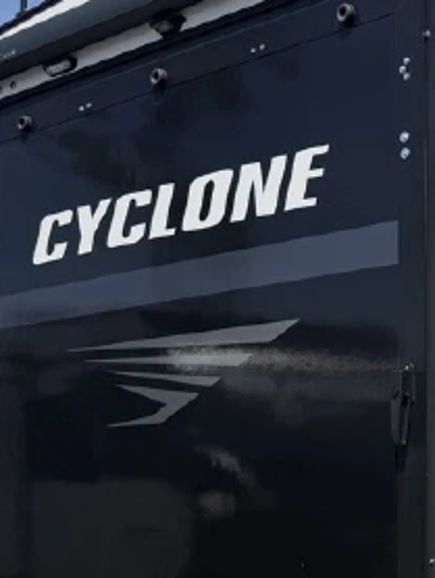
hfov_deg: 19.3
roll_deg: -0.1
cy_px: 389
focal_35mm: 69
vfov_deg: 28.0
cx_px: 602
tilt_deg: +5.8
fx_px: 1154
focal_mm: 6.76
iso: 80
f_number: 1.78
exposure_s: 1/6711
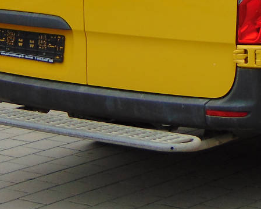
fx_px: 1344
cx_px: 284
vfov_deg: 8.7
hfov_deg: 11.0
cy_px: -110
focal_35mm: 174
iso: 80
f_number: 3.5
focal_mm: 9
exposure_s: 1/125
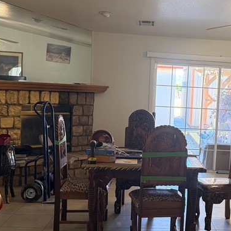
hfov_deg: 29.3
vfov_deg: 30.0
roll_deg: -2.7
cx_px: 186
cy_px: 129
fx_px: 430
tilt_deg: -4.9
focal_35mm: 57
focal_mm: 6.76
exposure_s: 1/120
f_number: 1.78
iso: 320
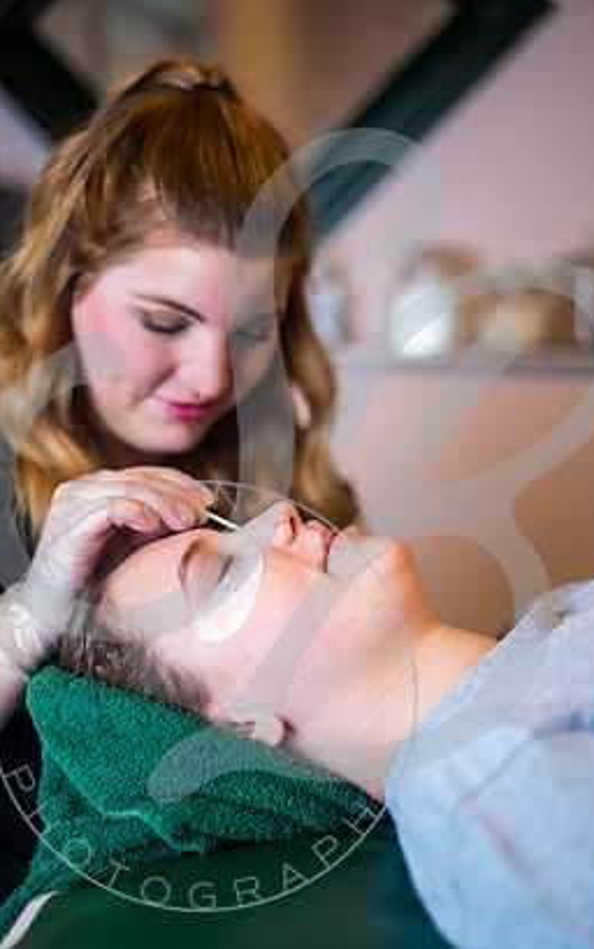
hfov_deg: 23.2
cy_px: 520
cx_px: 306
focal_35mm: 56
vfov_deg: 36.2
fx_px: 1449
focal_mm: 50
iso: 200
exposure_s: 1/125
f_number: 1.8
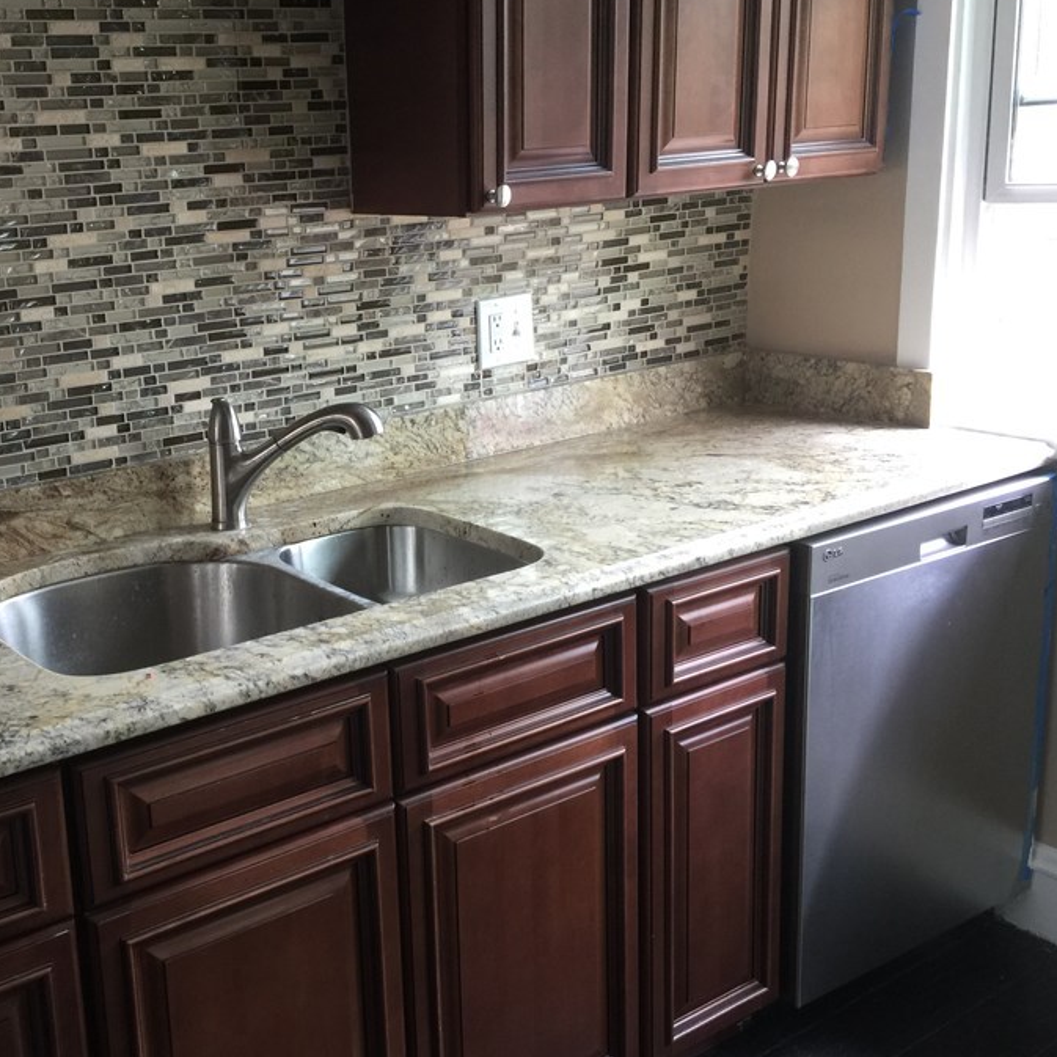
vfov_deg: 42.8
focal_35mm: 39
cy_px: 504
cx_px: 295
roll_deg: +2.0
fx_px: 1347
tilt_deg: -13.6
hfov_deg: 41.8
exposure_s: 1/15
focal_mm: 4.15
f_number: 2.2
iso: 40
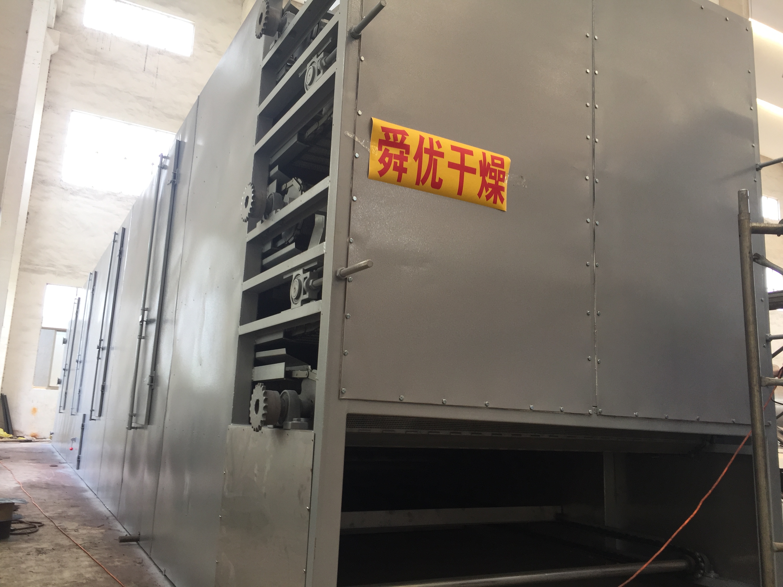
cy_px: 294
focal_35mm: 29
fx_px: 656
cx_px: 392
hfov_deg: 61.7
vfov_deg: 48.2
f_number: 2.2
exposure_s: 1/100
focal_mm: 4.15
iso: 40
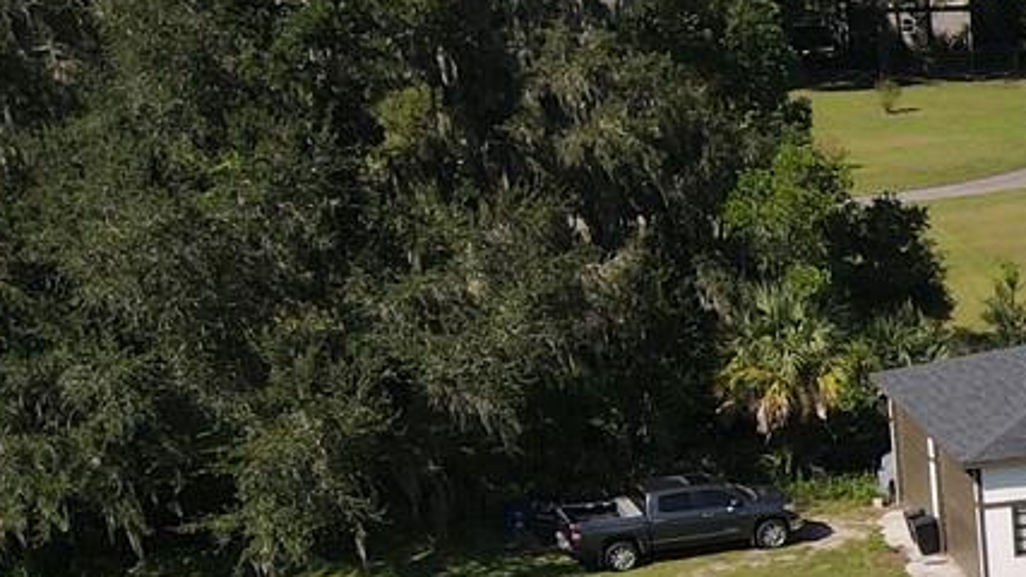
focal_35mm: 98
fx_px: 2666
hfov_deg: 17.8
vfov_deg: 12.1
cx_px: 1812
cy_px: 647
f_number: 2.8
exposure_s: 1/725
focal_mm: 4.5
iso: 100
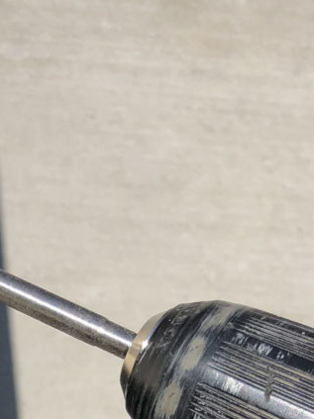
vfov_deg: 18.3
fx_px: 1283
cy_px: 365
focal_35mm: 106
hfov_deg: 12.8
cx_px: -232
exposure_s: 1/4367
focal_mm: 4
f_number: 1.8
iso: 25
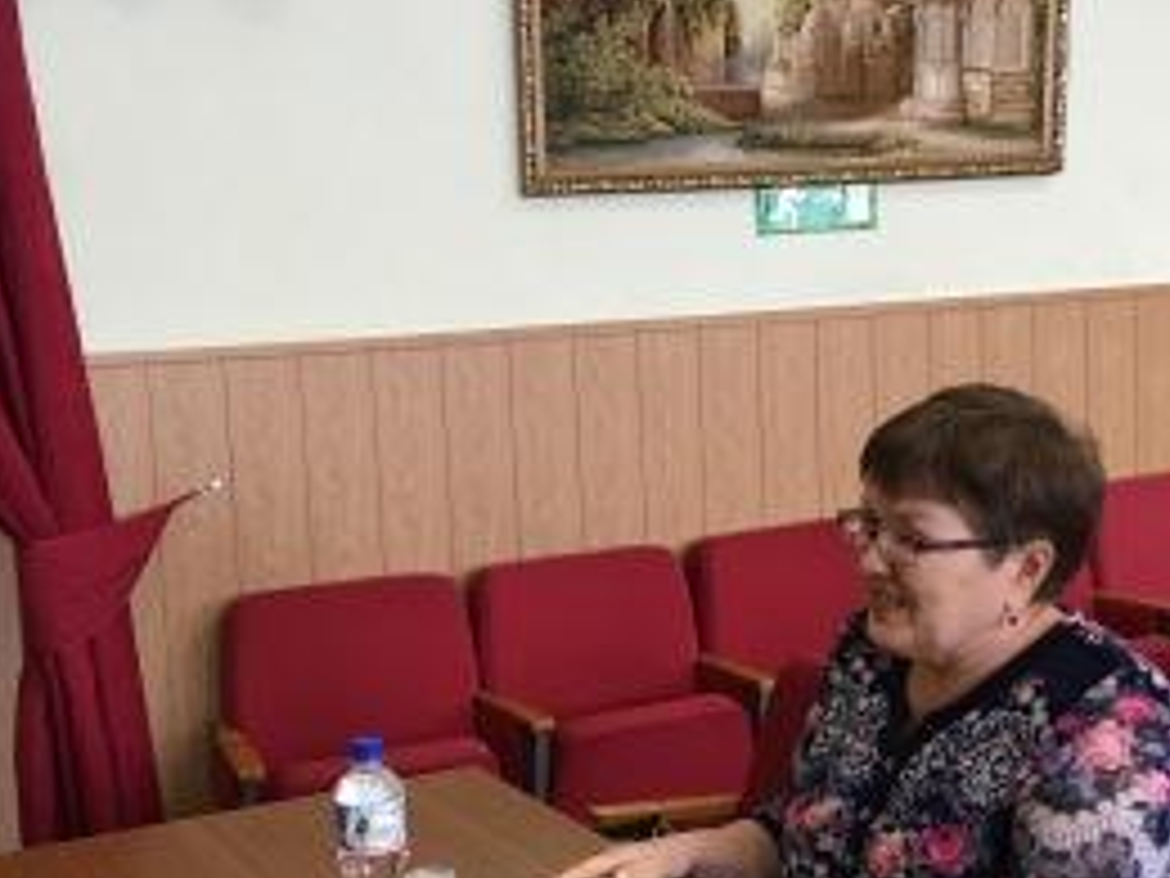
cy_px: 572
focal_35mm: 50
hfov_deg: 37.7
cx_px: 382
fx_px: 1690
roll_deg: +1.4
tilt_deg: -11.0
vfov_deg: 28.9
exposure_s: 1/33
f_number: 2.2
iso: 125
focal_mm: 4.15
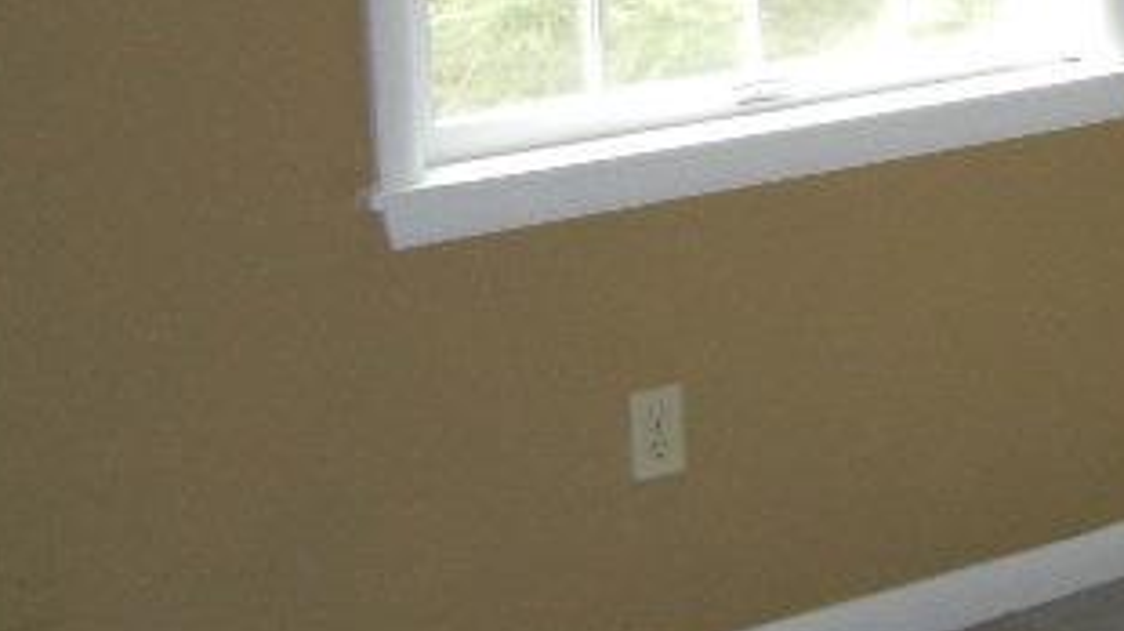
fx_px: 3217
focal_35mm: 108
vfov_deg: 10.9
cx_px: 1690
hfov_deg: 17.7
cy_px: -210
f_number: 3.5
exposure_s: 1/30
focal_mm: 5.4
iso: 242
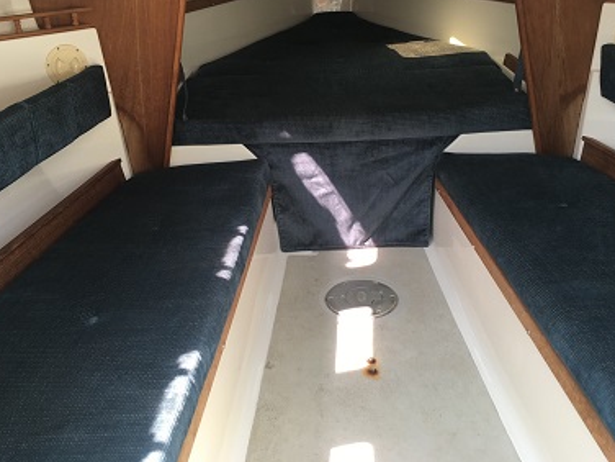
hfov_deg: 50.1
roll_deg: +1.8
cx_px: 319
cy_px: 180
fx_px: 657
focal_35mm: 37
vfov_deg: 38.5
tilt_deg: -20.4
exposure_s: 1/60
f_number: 2.2
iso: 25
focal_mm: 4.15
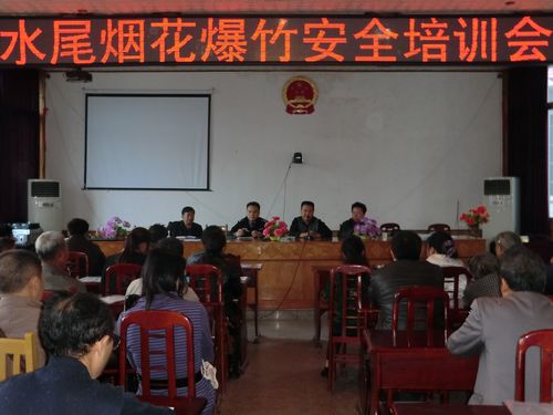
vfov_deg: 36.0
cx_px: 276
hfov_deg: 46.8
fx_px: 639
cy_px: 208
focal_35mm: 40
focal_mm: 7.1
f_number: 3.8
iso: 400
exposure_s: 1/60
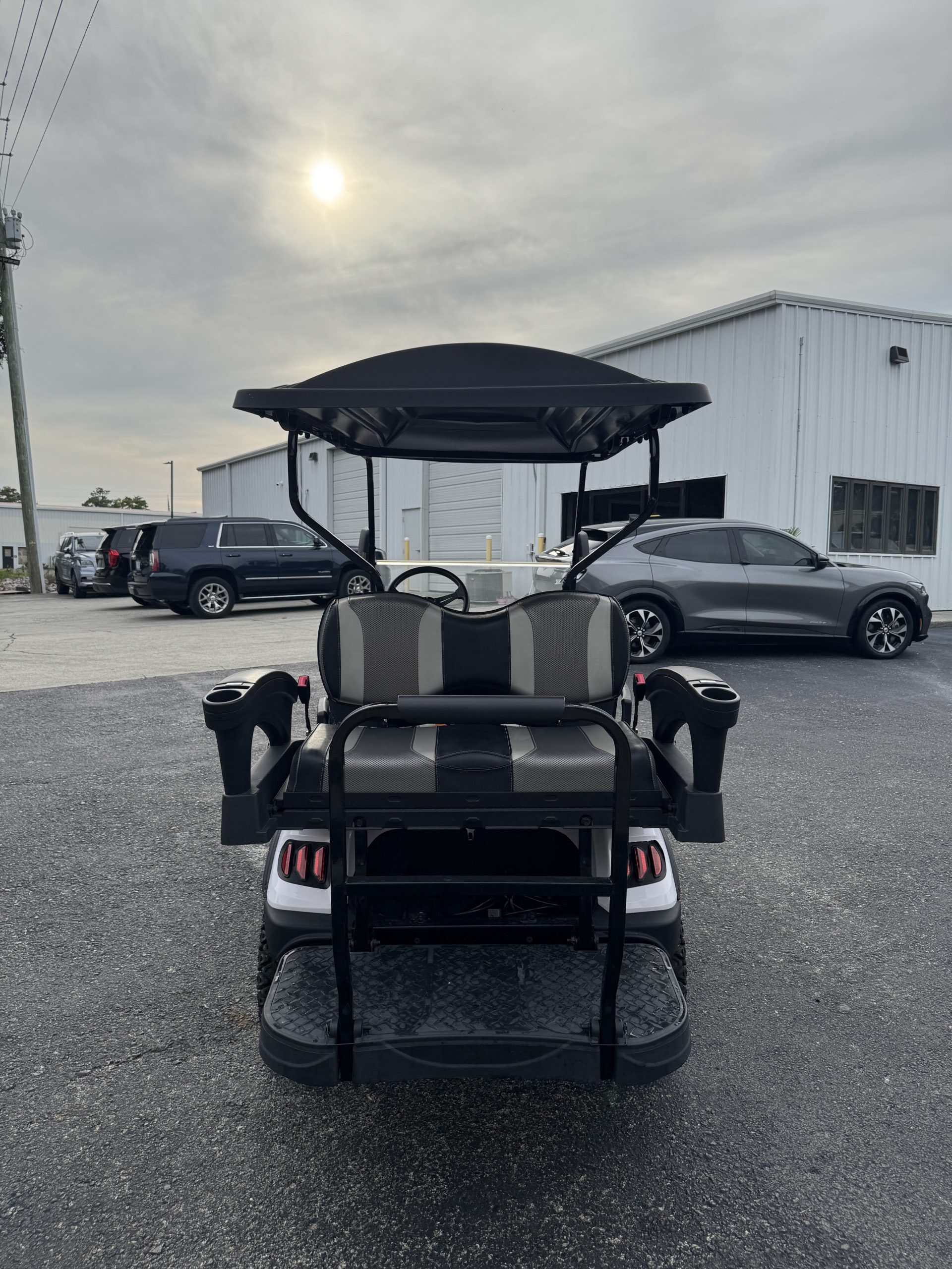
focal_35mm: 24
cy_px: 634
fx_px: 880
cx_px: 476
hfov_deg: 56.8
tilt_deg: -4.7
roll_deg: -0.4
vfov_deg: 71.6
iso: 80
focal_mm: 6.76
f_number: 1.78
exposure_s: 1/3597
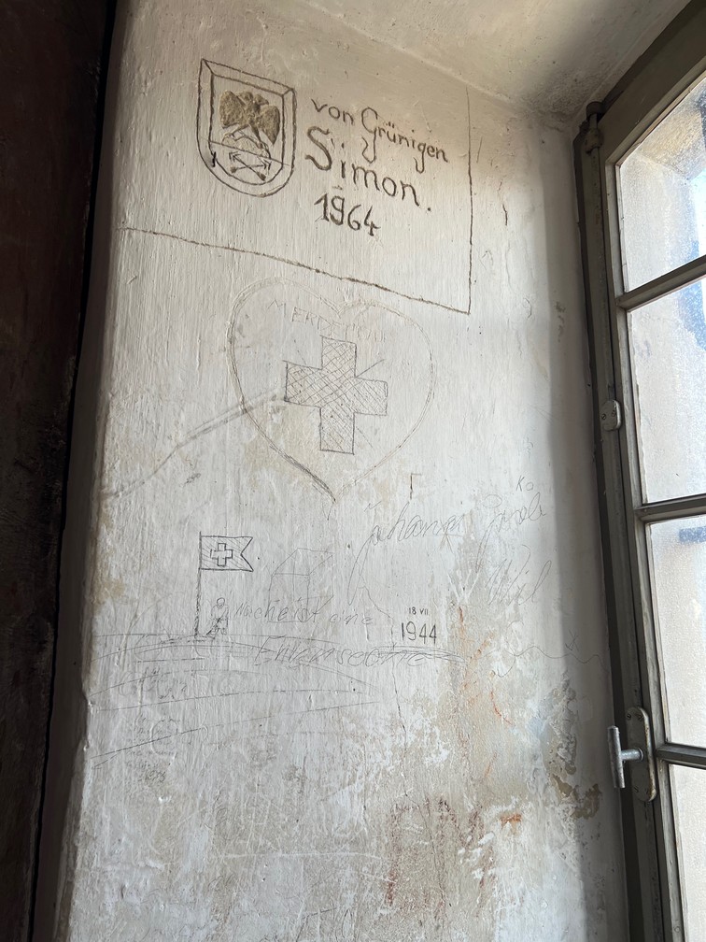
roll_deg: +0.7
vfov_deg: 67.3
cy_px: 471
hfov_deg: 53.1
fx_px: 707
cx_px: 353
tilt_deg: +12.2
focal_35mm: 26
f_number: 1.5
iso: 32
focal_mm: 5.7
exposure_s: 1/125
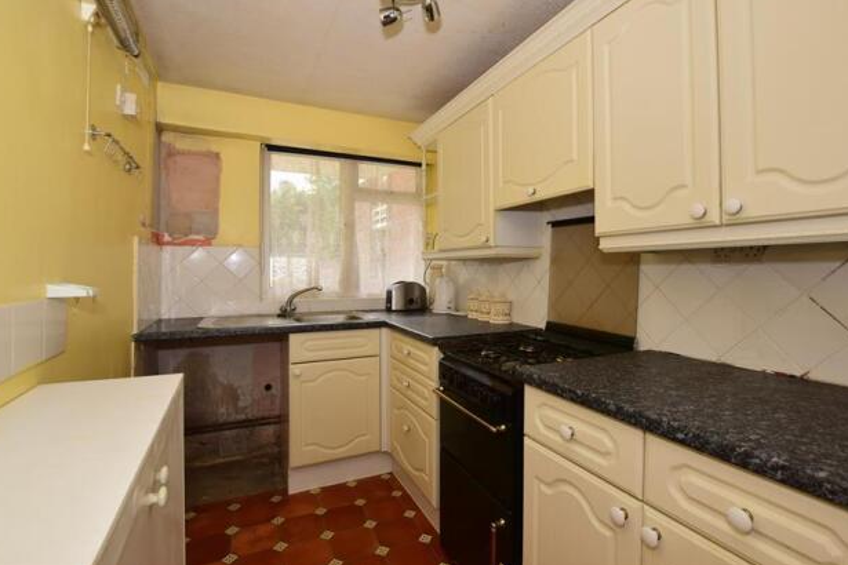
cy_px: 268
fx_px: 377
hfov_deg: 96.7
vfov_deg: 73.7
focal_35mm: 16
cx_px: 434
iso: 400
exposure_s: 1/200
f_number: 7.1
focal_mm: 10
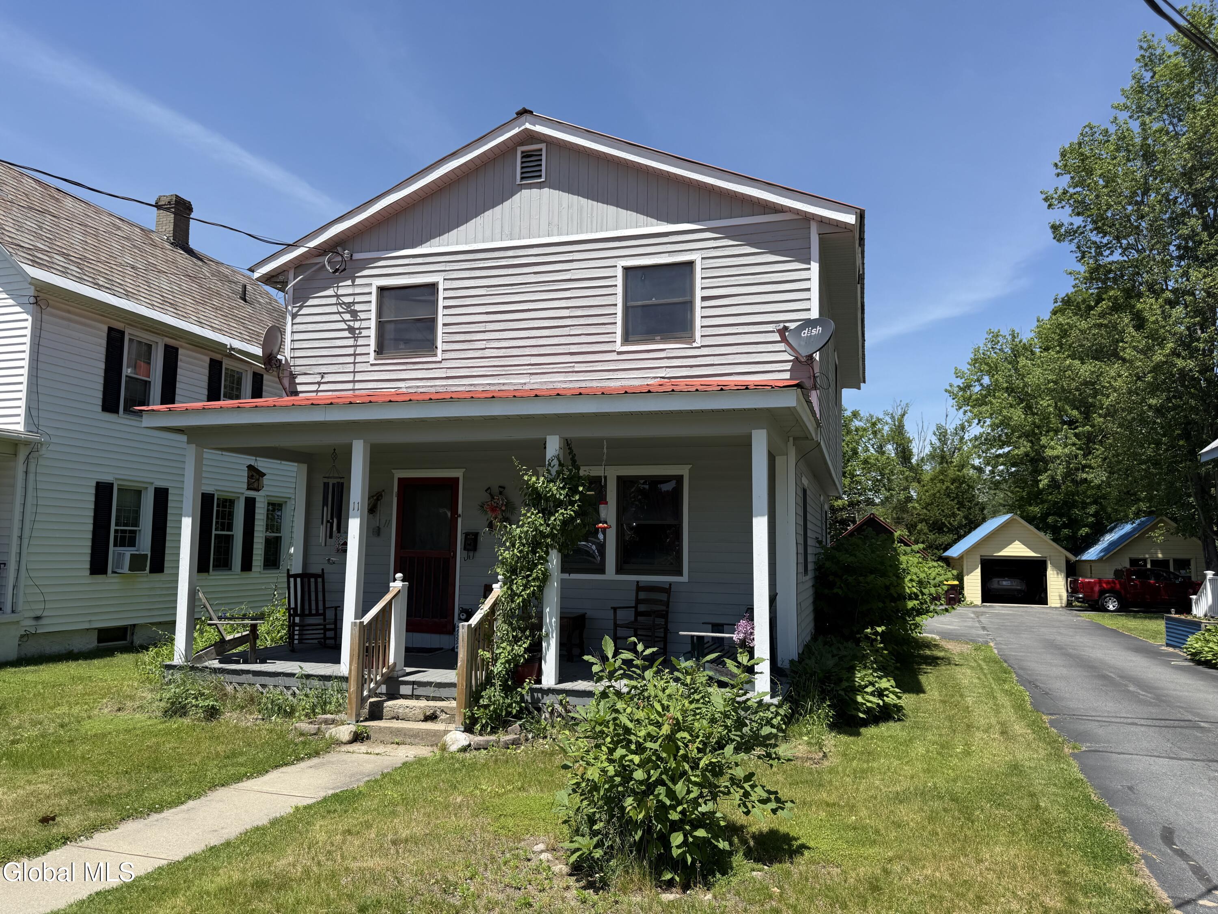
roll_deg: -1.2
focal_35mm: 24
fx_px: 844
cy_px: 457
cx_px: 609
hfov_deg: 71.6
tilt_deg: +6.0
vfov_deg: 56.8
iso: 80
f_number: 1.78
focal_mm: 6.76
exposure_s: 1/4167
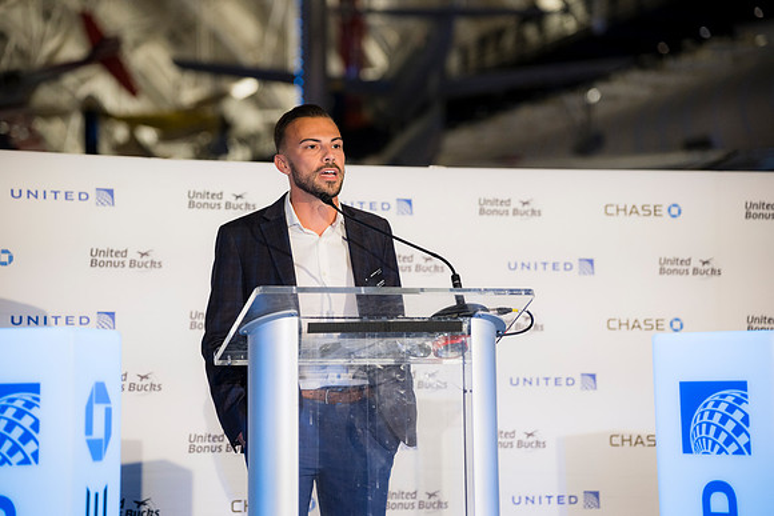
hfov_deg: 20.2
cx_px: 387
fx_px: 2172
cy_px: 258
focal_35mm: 101
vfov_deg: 13.6
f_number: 2.8
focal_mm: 101
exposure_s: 1/160
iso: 900
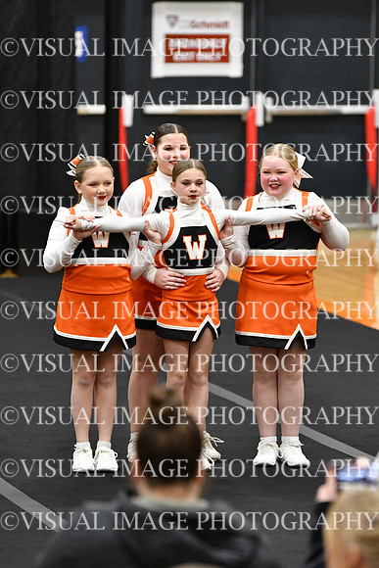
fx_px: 3424
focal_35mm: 217
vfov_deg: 9.5
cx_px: 190
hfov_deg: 6.3
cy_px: 284
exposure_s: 1/800
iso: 5000
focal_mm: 145
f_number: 2.8
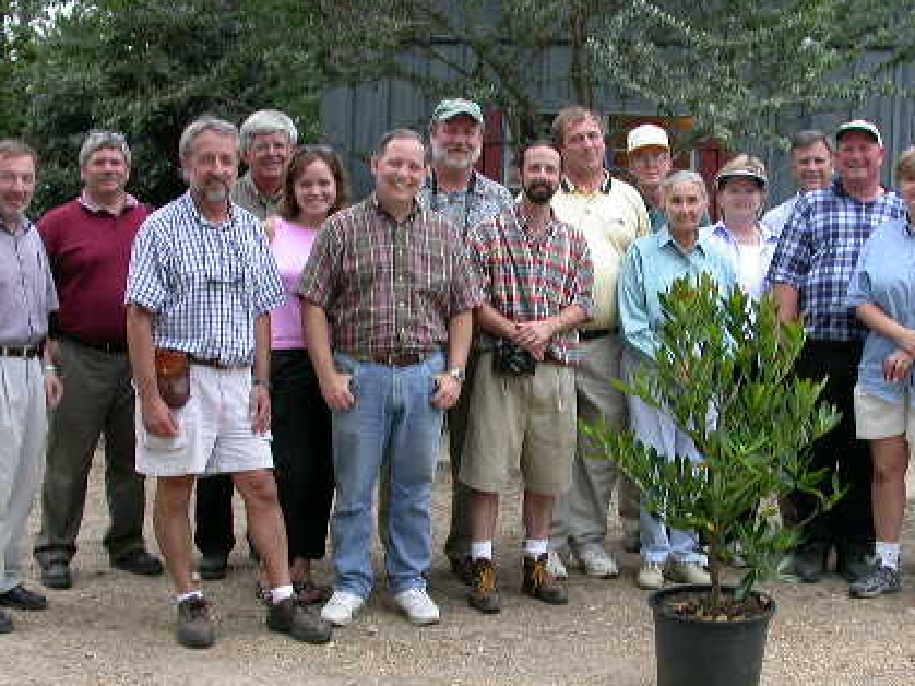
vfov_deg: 25.2
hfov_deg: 33.1
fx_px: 1533
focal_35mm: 58
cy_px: 413
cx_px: 570
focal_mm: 7.85
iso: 100
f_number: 3.3
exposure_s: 1/52.8
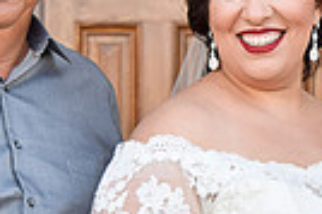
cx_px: 305
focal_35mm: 201
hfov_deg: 10.2
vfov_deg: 6.8
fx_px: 1797
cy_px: 249
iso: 125
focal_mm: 31
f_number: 5
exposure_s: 1/200
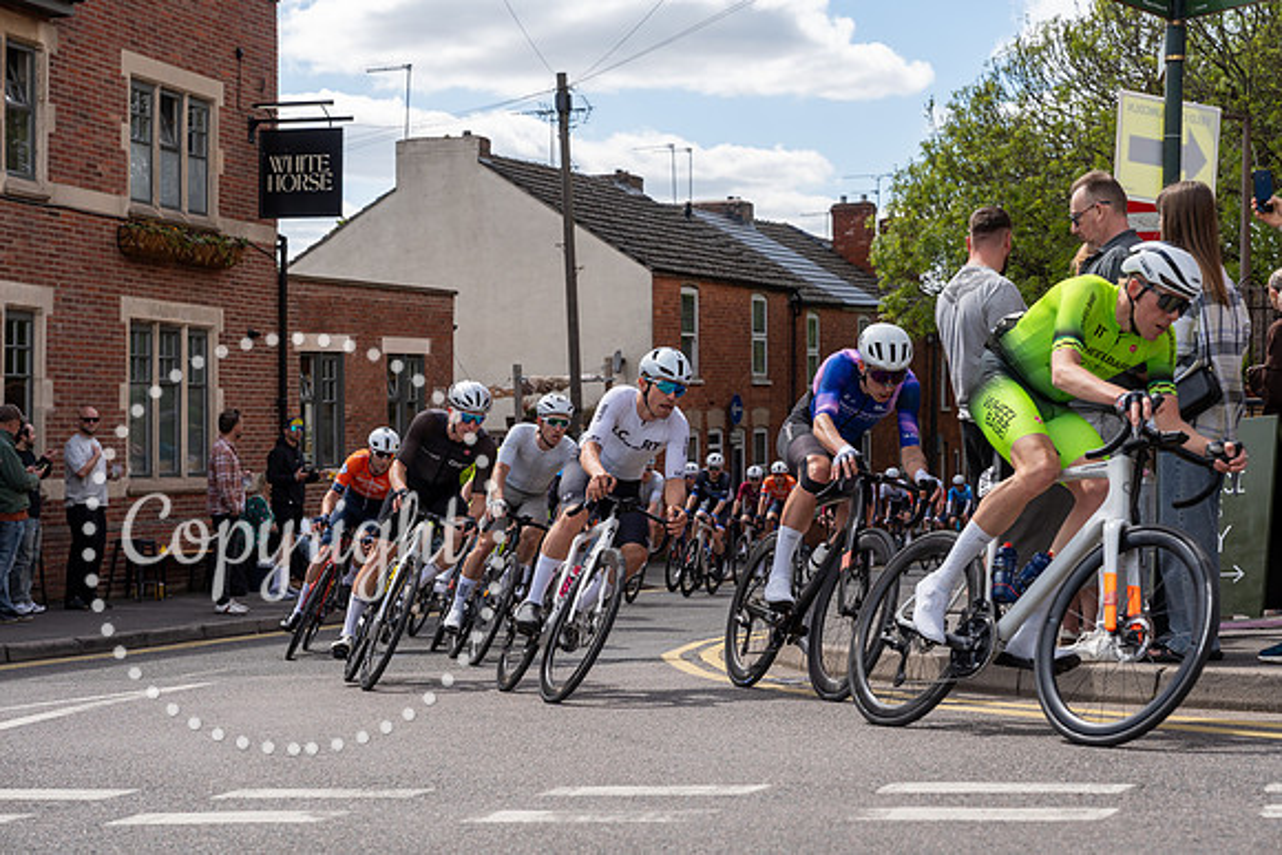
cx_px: 641
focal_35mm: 62
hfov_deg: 32.4
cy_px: 428
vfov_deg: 21.9
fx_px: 2208
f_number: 5
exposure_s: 1/1000
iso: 250
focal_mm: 62
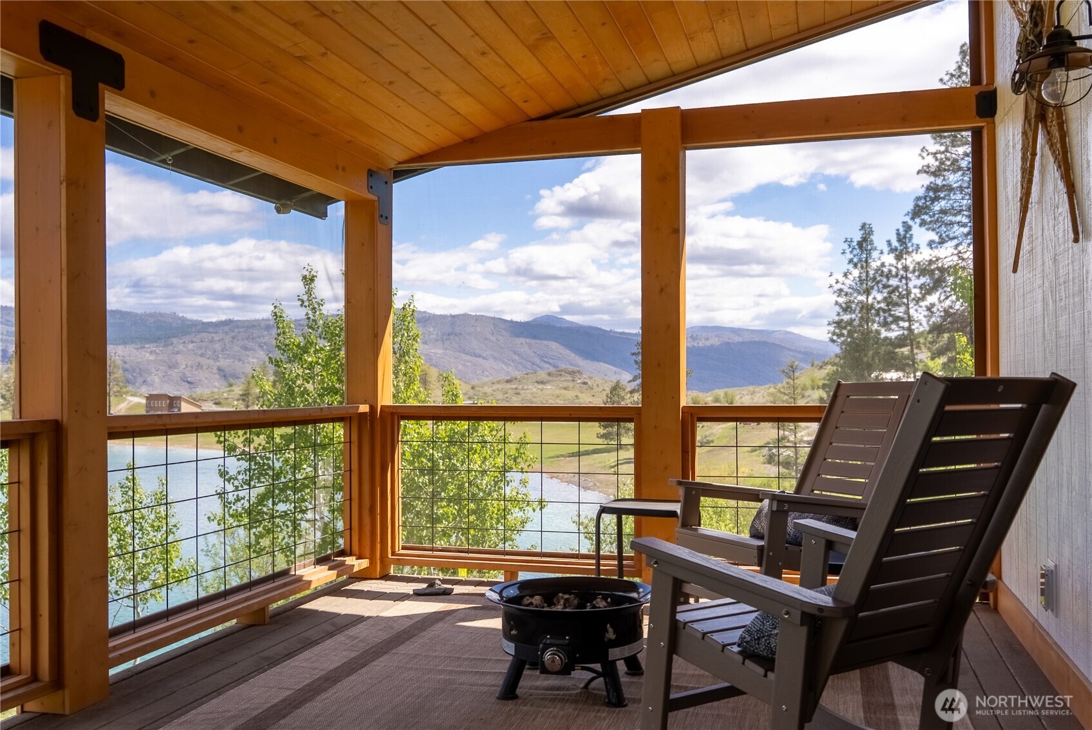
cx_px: 546
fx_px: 1020
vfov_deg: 39.4
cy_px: 365
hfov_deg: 56.3
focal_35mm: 34
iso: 100
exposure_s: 1/5000
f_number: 5.6
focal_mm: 33.6
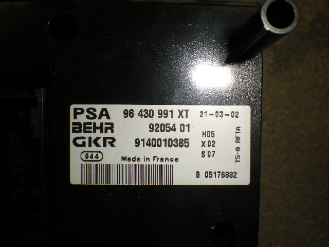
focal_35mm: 38
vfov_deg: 37.7
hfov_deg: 49.0
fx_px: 361
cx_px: 164
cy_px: 124
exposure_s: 1/60
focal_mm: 6.3
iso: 64
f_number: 4.6
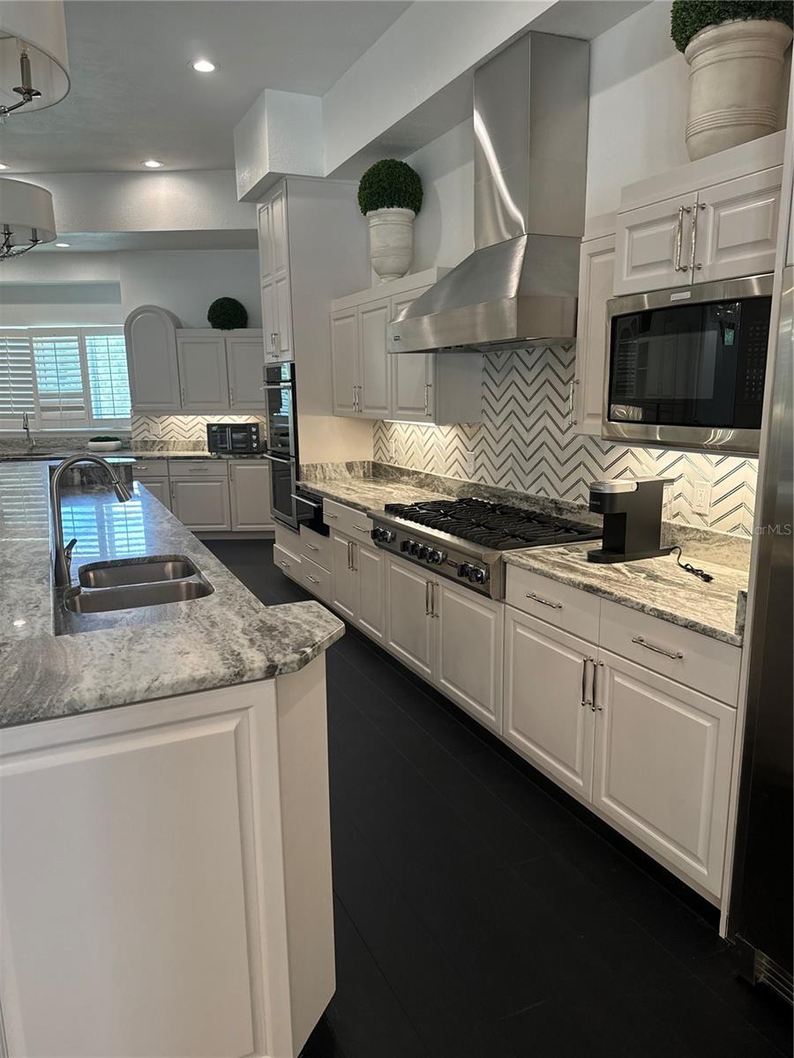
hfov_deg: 56.8
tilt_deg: -10.6
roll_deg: +1.1
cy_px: 529
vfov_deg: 71.6
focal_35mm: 24
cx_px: 397
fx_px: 734
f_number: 1.78
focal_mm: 6.76
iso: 160
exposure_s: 1/120
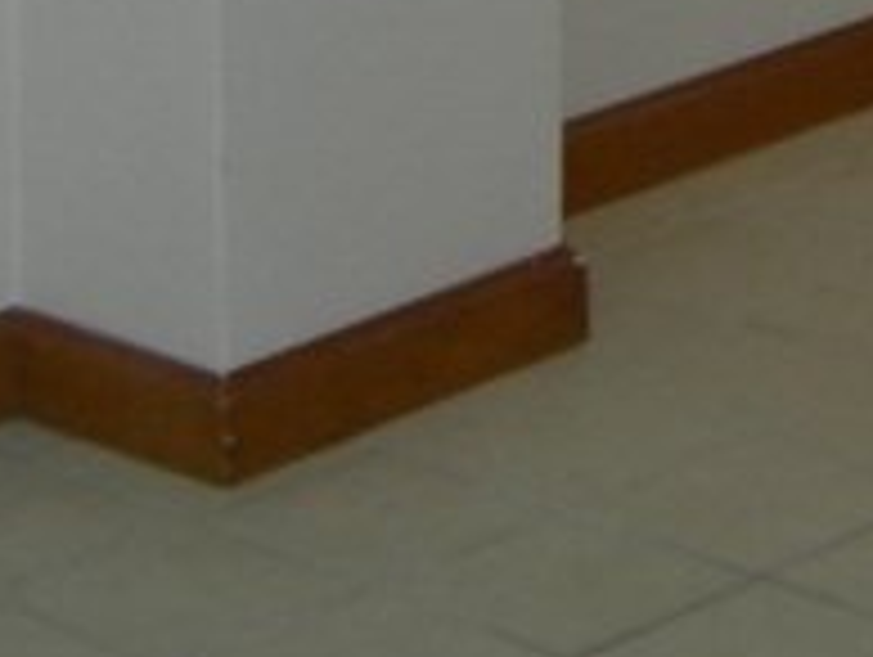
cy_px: -572
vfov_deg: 7.6
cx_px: 1323
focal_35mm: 190
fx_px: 4798
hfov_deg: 10.1
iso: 64
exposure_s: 1/60.1
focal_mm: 7.5
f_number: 2.7
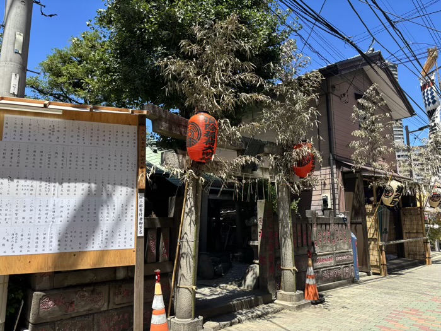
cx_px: 220
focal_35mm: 26
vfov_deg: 53.1
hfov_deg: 67.3
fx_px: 331
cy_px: 166
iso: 50
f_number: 1.6
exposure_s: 1/1344
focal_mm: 5.96
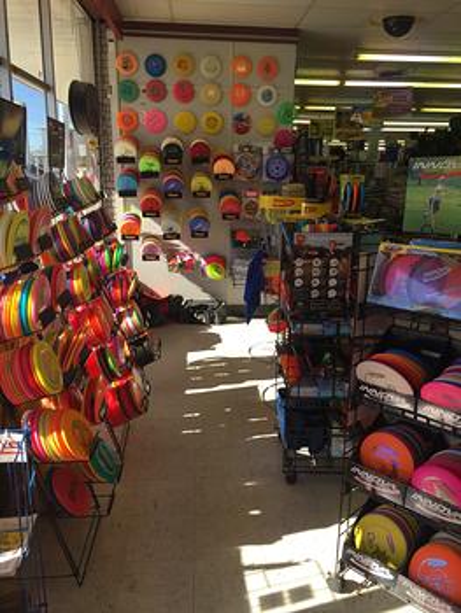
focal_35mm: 29
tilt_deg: -12.2
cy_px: 306
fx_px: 514
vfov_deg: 61.6
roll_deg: -1.3
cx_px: 230
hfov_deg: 48.3
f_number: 2.2
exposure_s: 1/327
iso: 32
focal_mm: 4.15
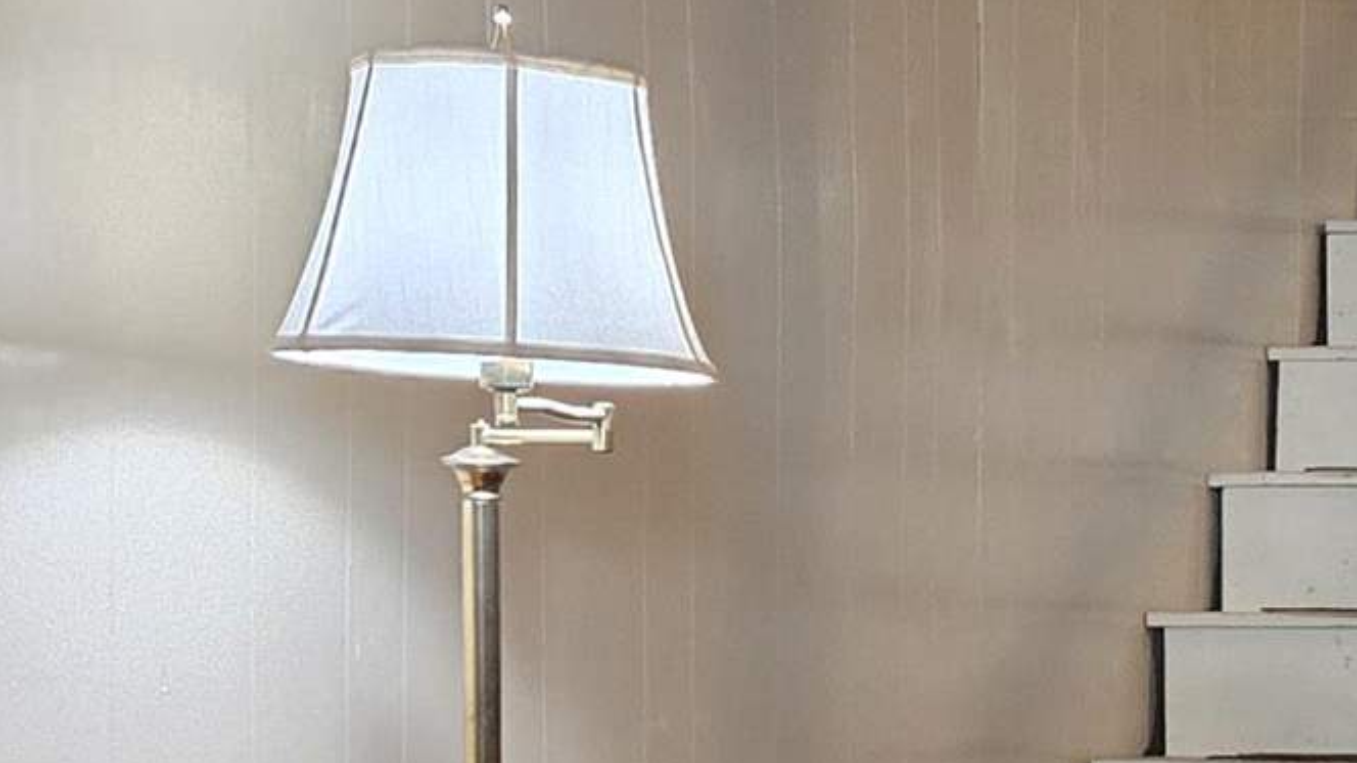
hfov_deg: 17.6
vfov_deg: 10.3
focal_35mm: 116
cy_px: 906
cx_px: 1627
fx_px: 4173
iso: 1000
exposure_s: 1/120
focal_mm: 5.4
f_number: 1.8
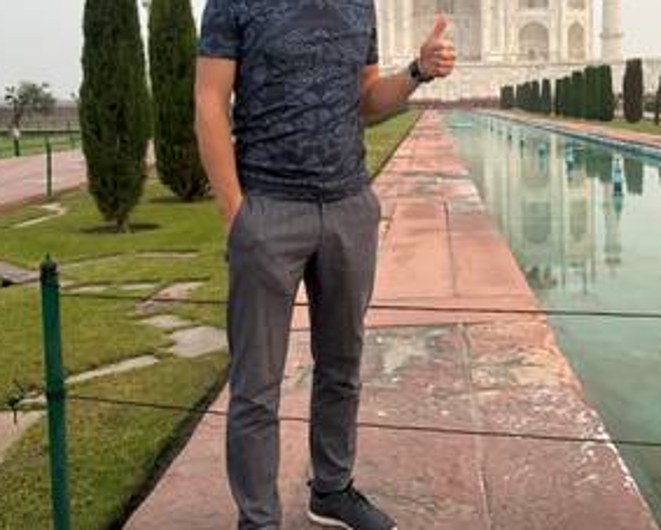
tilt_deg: -4.0
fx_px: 842
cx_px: 434
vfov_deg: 34.4
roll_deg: +2.0
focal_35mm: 43
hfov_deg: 42.3
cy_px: 149
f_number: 1.6
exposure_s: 1/50
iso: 500
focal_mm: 5.96
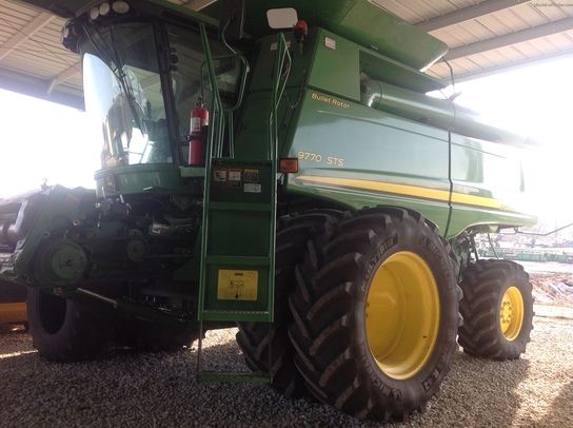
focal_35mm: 35
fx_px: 578
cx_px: 286
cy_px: 214
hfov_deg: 52.7
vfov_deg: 40.6
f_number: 2.4
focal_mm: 4.28
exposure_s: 1/171
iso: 50
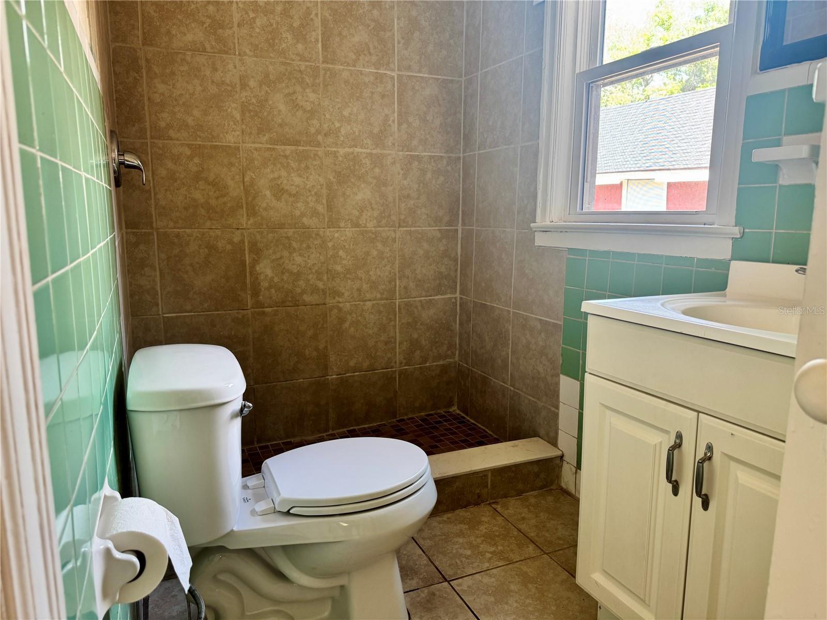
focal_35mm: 24
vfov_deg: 56.8
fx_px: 573
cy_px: 310
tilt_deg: -10.6
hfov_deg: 71.6
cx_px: 414
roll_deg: -0.7
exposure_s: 1/60
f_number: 1.78
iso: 125
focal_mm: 6.76
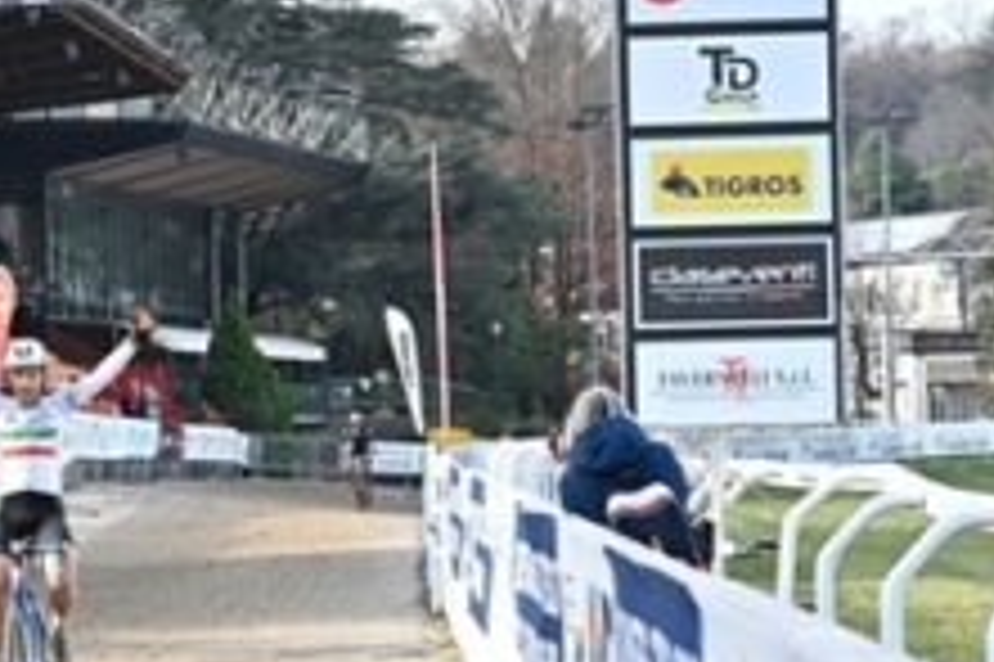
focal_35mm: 191
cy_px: 306
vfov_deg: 7.2
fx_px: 5270
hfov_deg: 10.6
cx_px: -153
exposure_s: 1/800
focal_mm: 66
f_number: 6.3
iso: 800
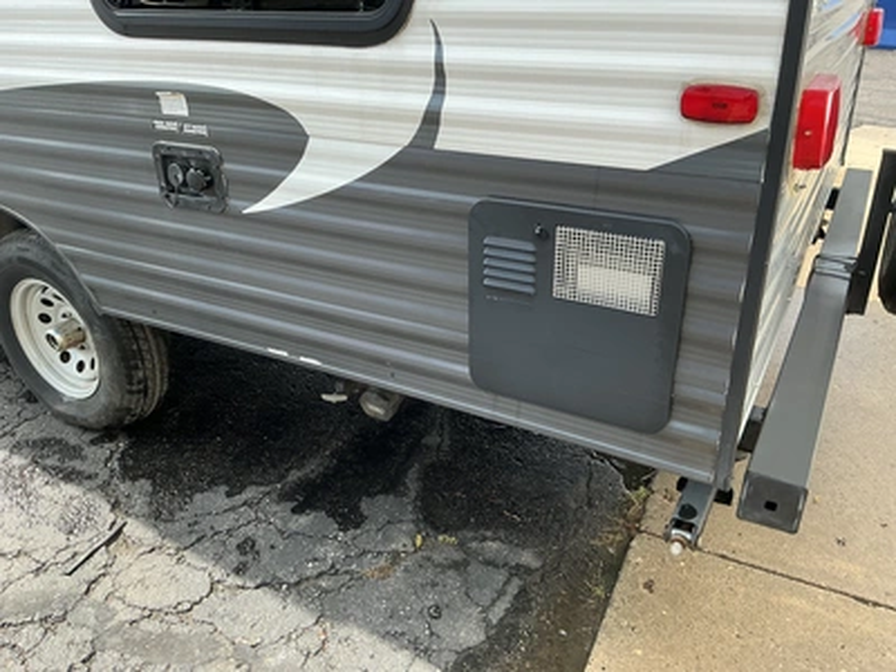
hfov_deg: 63.4
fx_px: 725
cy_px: 336
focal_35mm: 28
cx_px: 448
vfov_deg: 49.7
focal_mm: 3
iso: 25
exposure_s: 1/540
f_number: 1.8
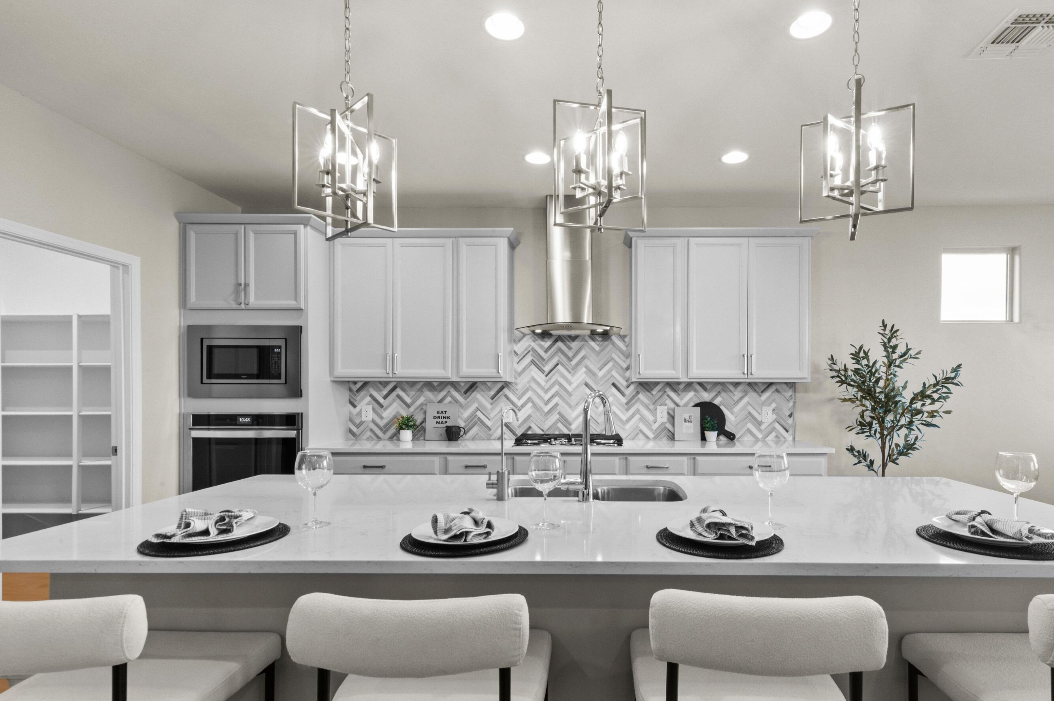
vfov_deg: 67.1
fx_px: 527
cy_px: 392
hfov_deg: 89.6
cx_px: 590
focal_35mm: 18
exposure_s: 1/4
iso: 1600
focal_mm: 16
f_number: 20
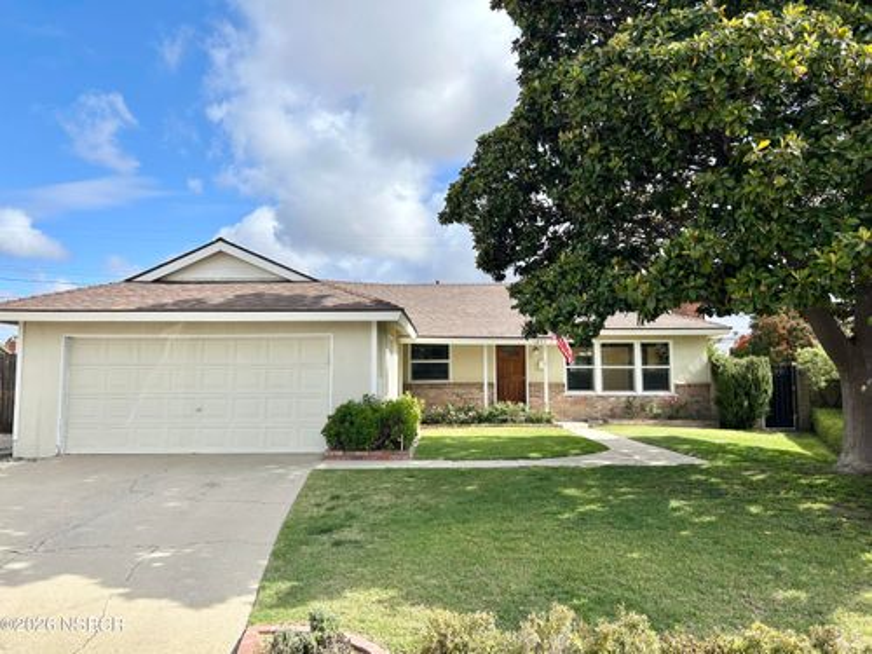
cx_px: 436
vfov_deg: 53.1
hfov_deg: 67.3
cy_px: 327
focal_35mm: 26
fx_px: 655
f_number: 1.5
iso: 50
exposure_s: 1/3257
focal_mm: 5.7
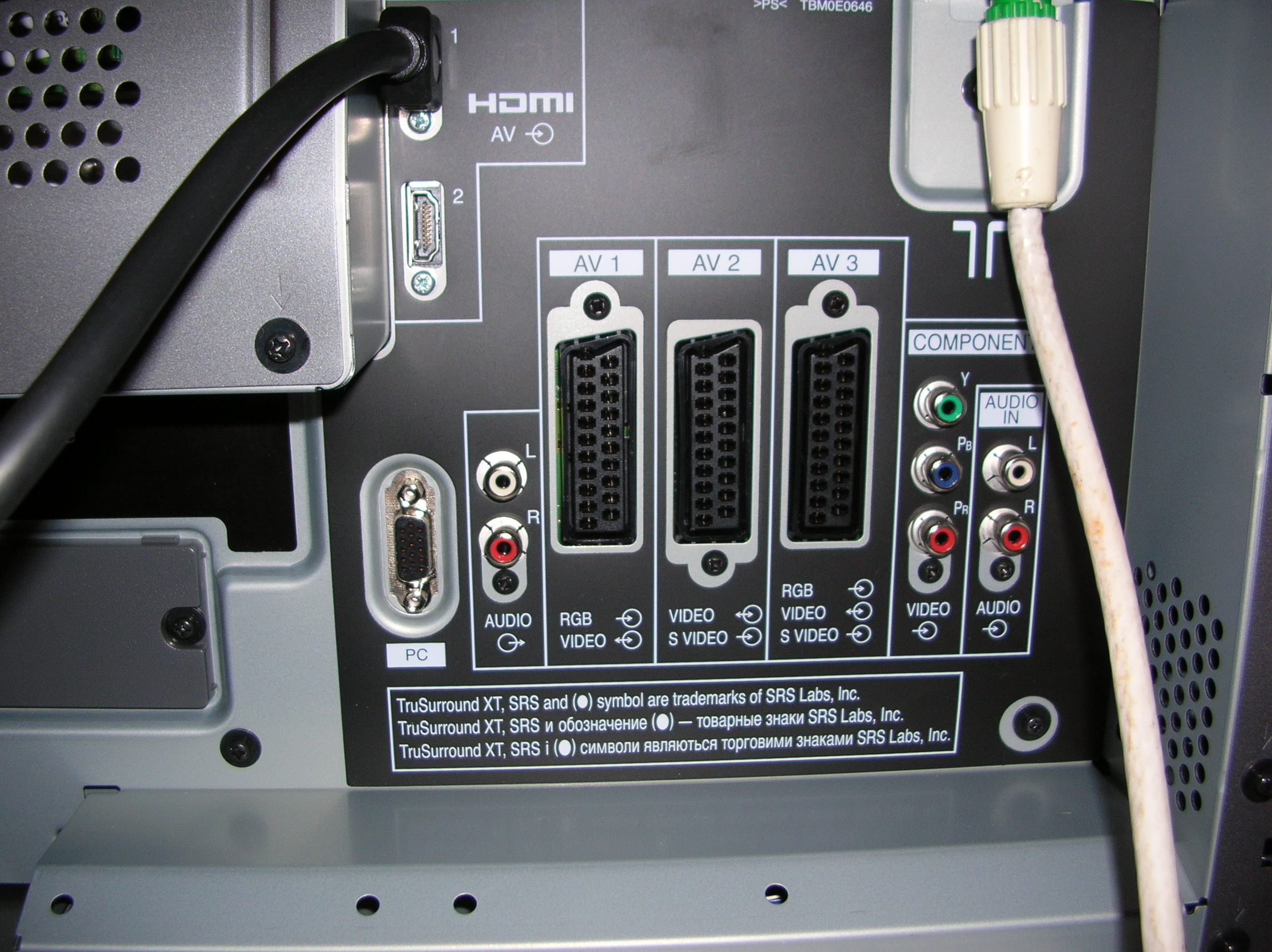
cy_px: 476
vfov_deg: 40.6
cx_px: 636
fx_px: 1285
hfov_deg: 52.7
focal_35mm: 35
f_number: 2.8
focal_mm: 5.8
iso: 50
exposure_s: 1/60.1
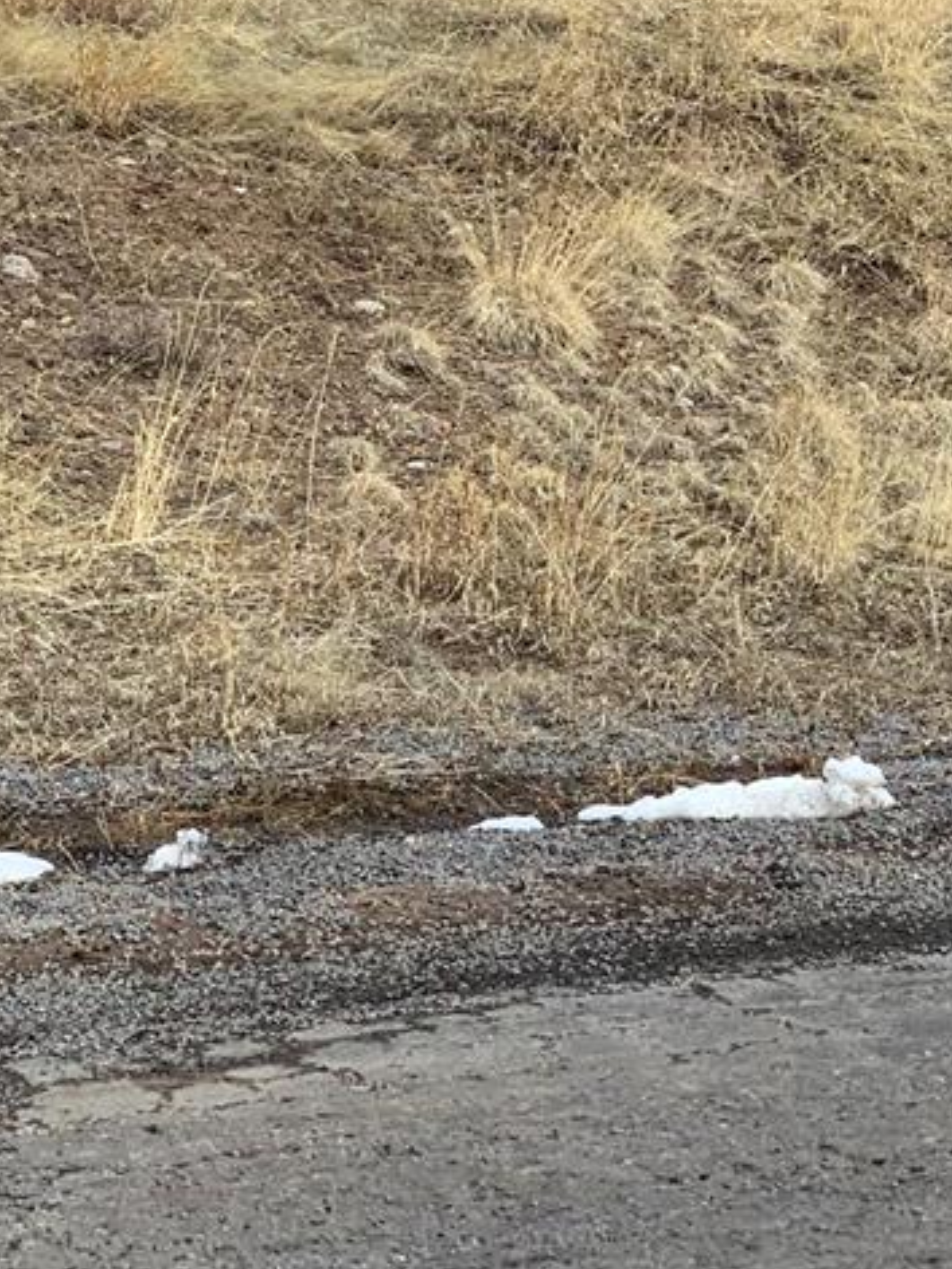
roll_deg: -1.4
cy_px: -159
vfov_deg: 16.0
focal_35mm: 119
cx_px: 422
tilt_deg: +4.4
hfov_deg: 12.4
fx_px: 4364
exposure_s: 1/2179
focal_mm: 6
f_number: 2.4
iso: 16
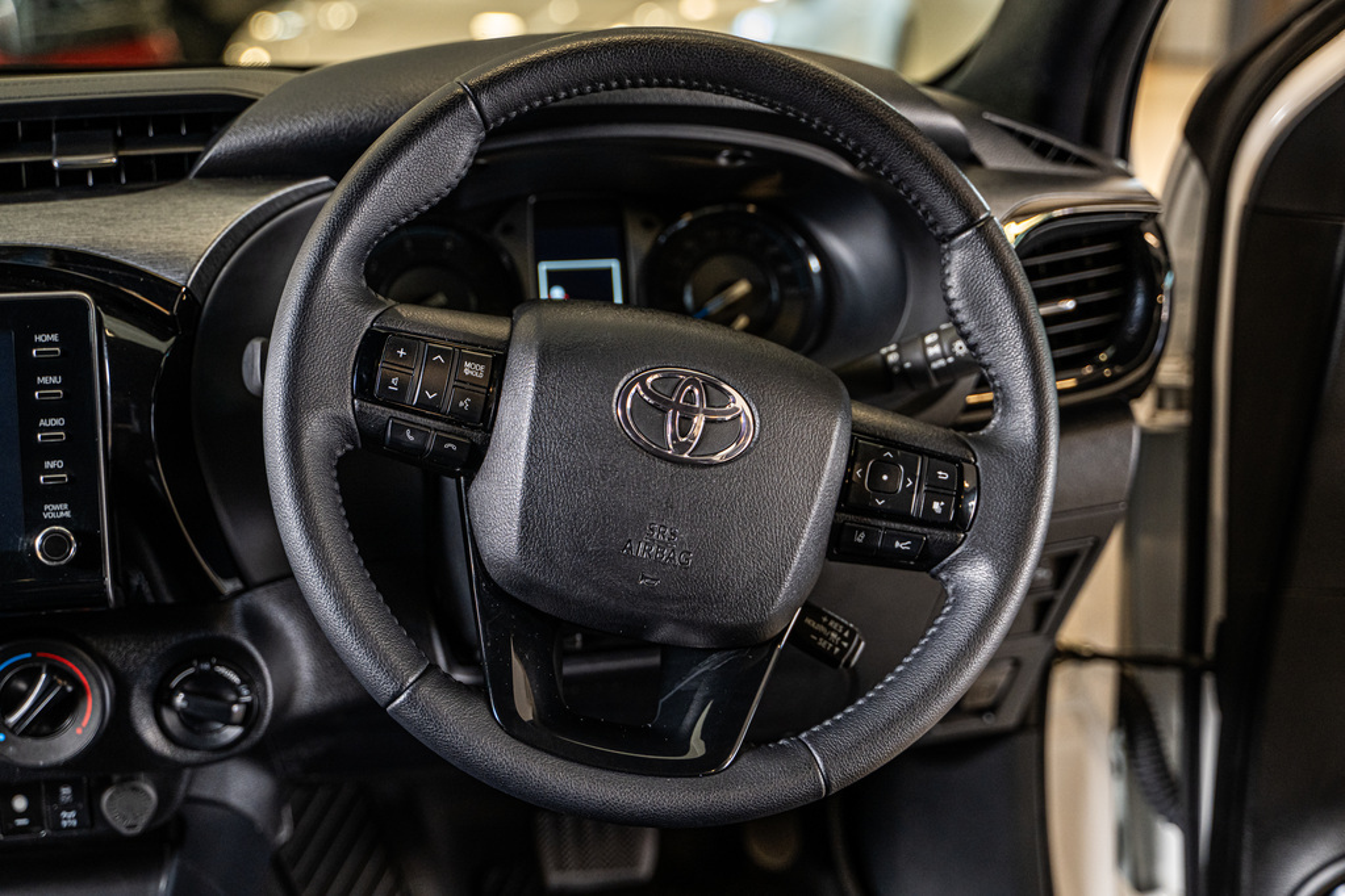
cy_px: 448
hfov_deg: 40.3
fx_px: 1831
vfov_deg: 27.5
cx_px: 672
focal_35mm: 49
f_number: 2.8
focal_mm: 49
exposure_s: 1/160
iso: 1600
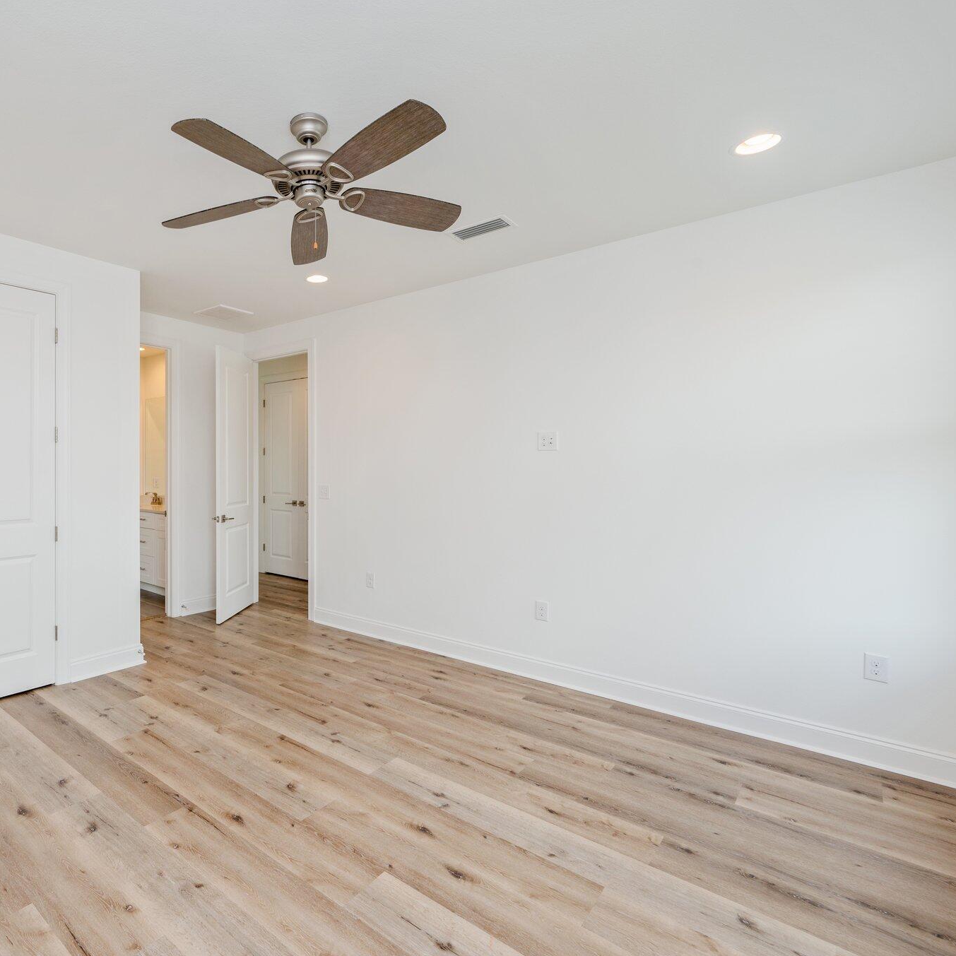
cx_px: 293
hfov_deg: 77.2
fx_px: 562
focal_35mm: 18
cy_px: 477
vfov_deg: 80.7
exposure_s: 1/40
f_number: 9
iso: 200
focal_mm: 14
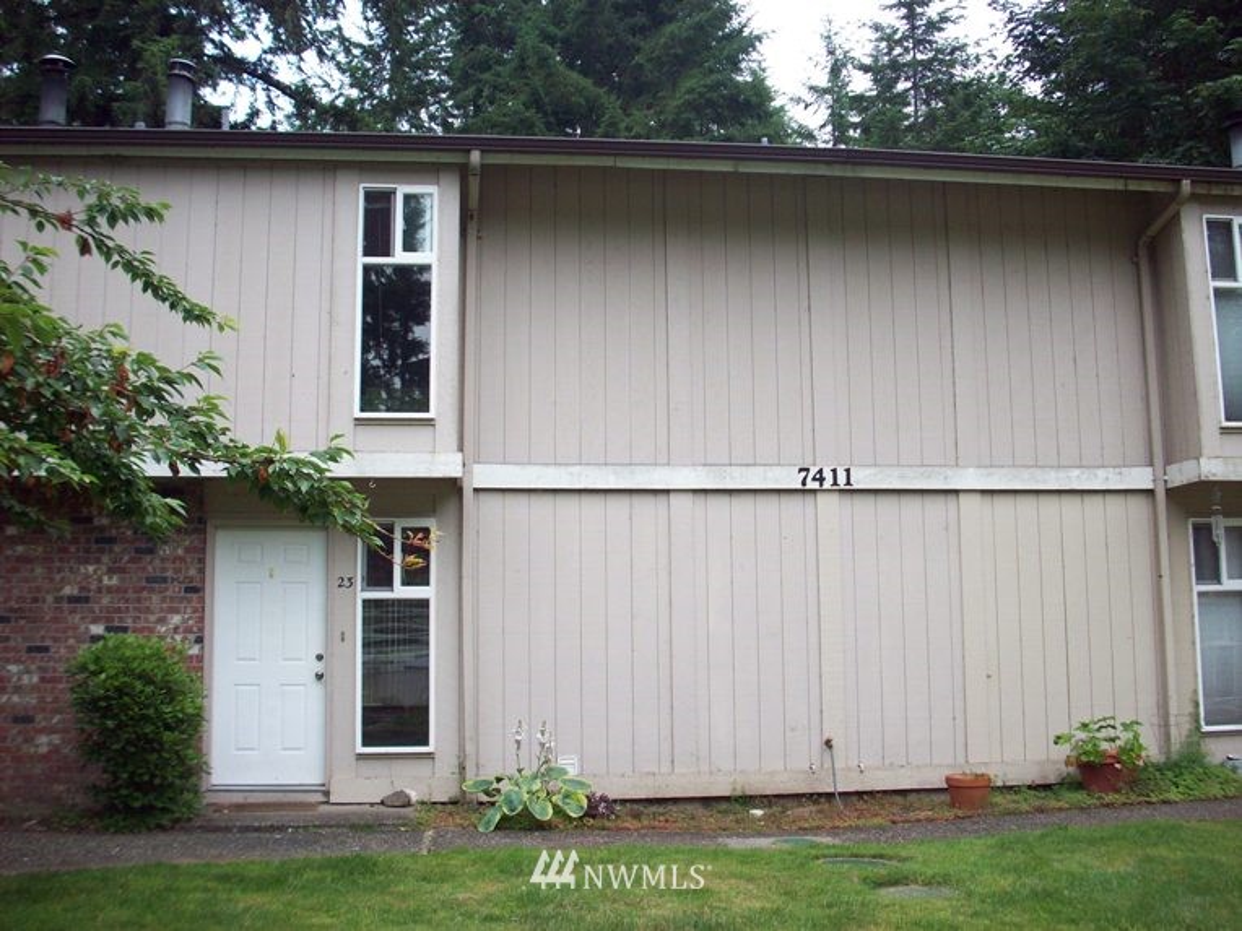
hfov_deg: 50.1
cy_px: 466
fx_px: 1328
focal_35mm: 37
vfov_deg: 38.7
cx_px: 621
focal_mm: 6.2
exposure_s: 1/230
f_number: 2.8
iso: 80
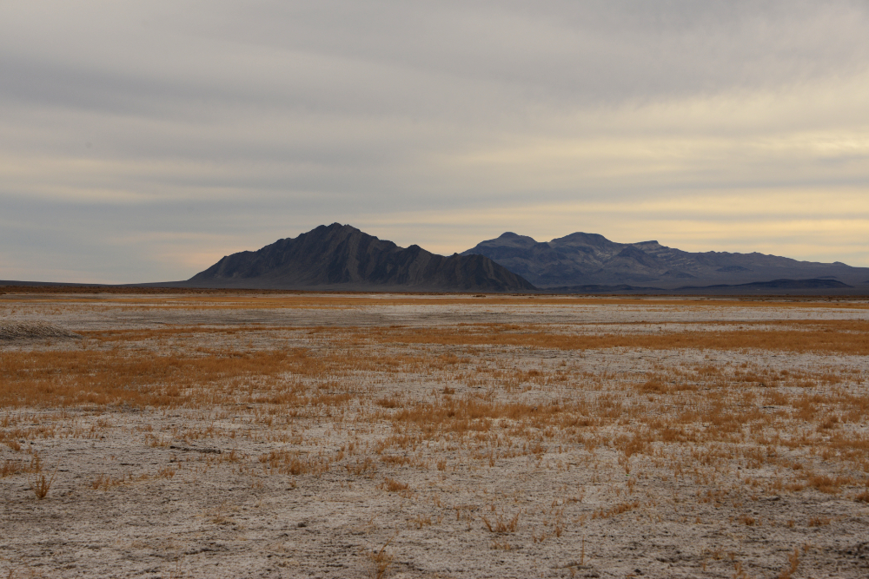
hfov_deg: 31.0
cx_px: 434
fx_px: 1569
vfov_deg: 20.9
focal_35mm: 65
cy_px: 290
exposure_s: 1/1000
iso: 320
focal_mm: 65
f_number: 8
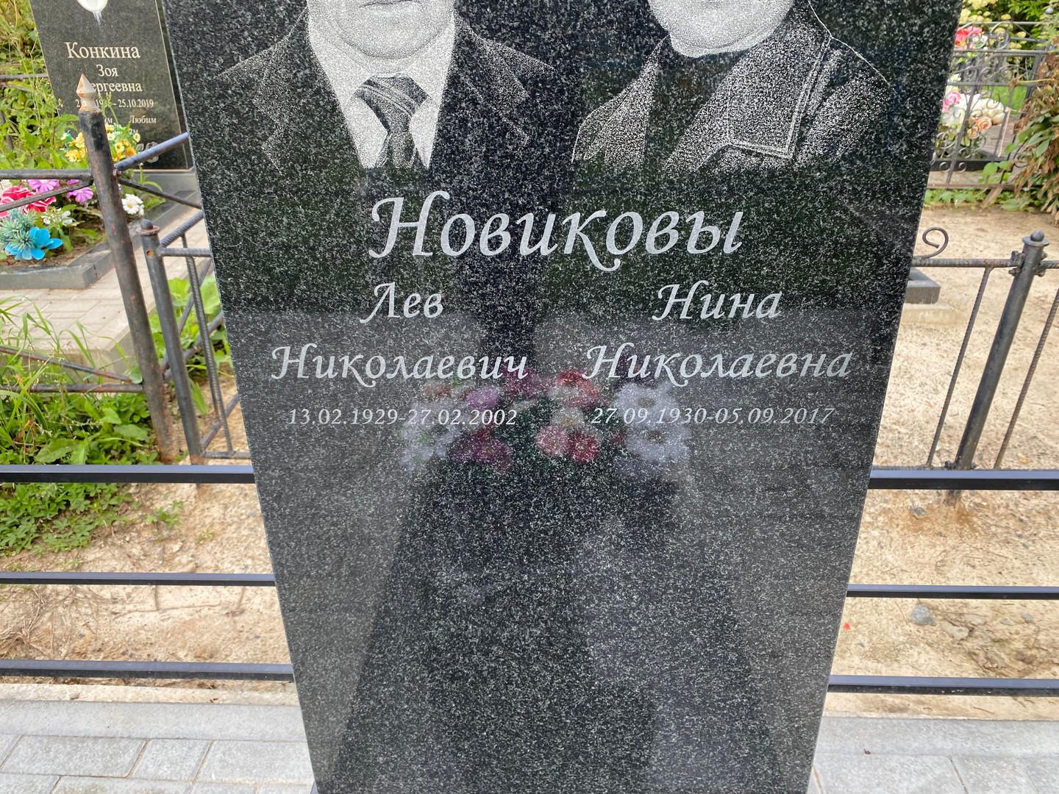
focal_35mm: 26
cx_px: 530
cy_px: 397
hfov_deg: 67.3
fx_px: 795
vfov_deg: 53.1
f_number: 1.8
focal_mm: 4.25
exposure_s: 1/124
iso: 32
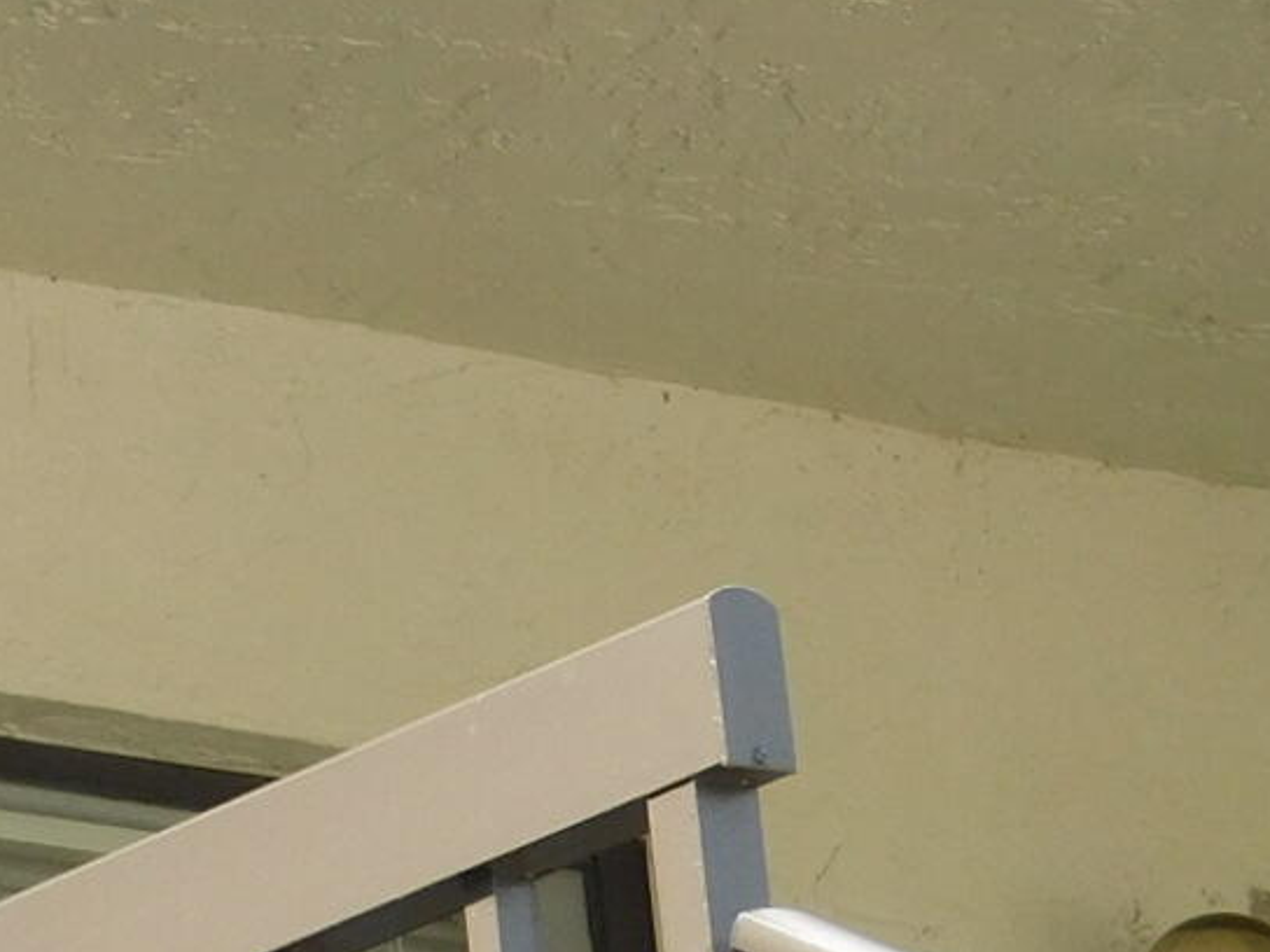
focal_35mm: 380
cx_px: -1207
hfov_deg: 5.1
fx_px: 13942
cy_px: 838
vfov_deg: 3.9
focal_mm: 16.1
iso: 125
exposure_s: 1/160
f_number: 4.5
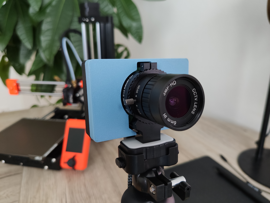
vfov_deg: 53.1
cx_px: 135
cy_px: 102
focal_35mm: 26
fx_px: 203
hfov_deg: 67.3
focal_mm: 4.75
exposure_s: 1/50
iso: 927
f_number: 1.75
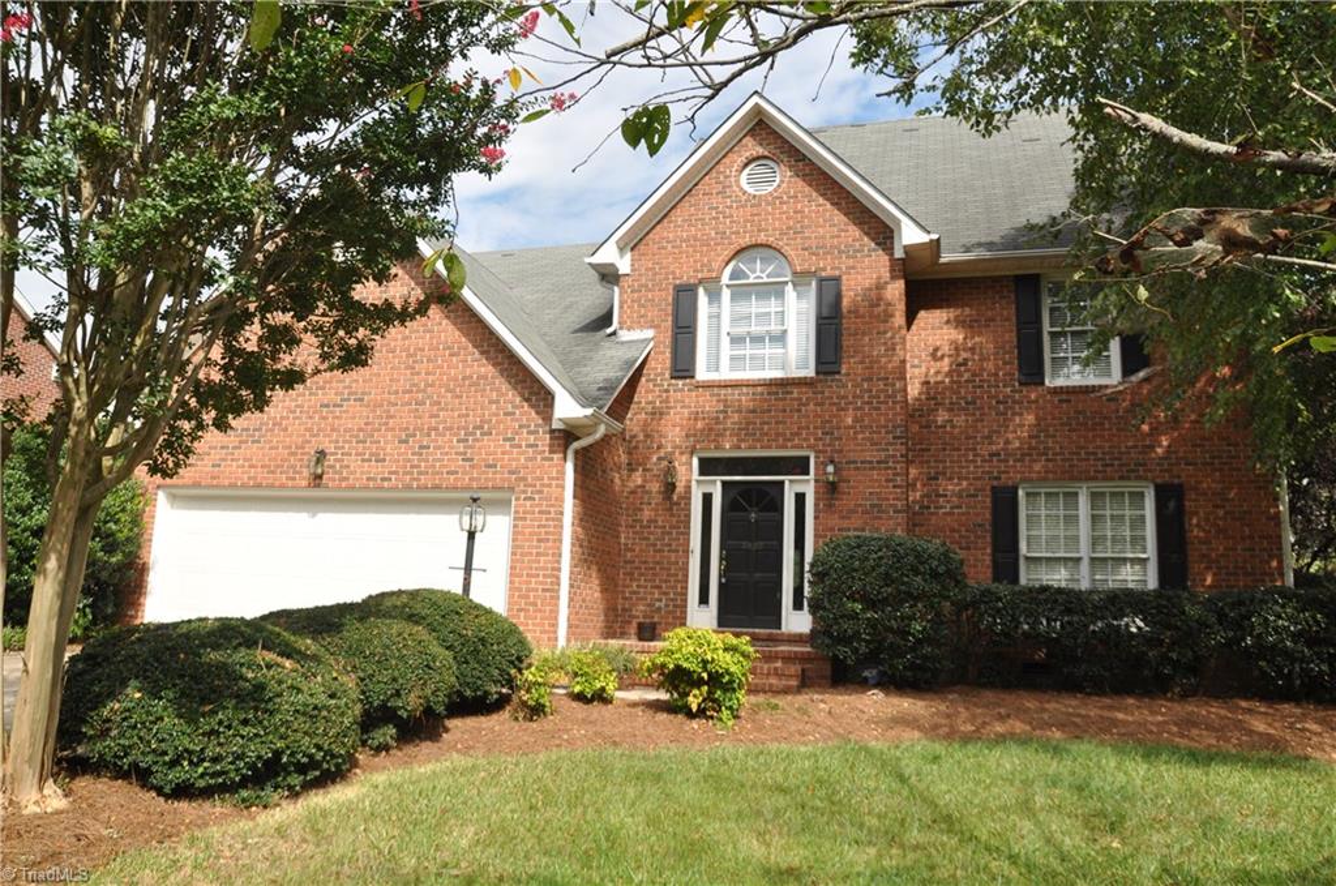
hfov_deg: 33.5
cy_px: 443
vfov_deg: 22.5
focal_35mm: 60
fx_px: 2223
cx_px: 668
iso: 200
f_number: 8
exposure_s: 1/250
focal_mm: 40
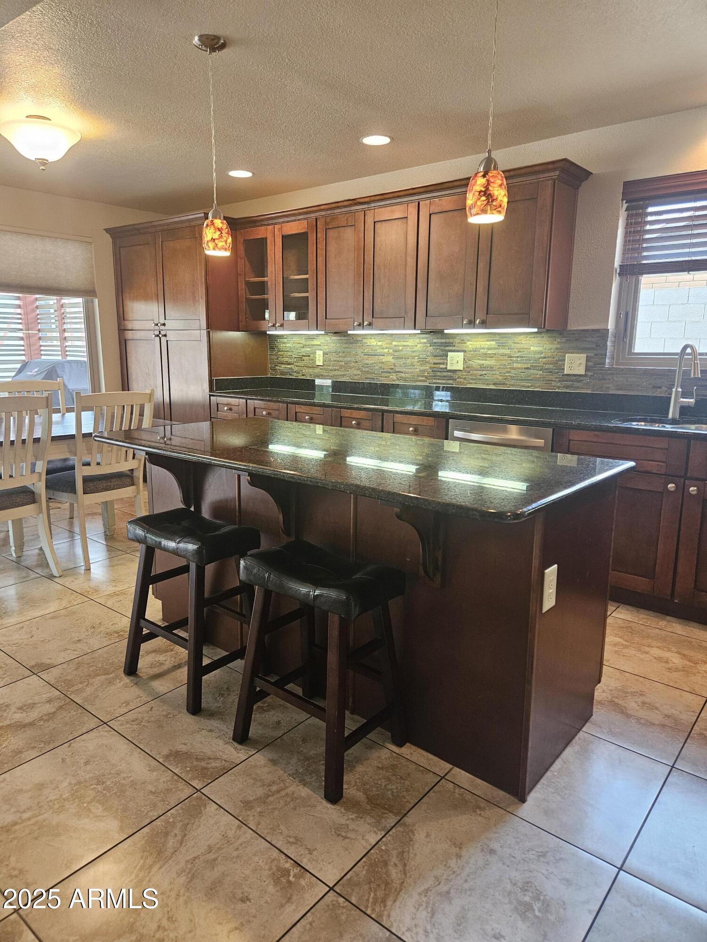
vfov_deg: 73.9
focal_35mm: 23
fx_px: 626
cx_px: 354
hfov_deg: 58.9
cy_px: 471
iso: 500
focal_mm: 5.4
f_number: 1.8
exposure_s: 1/120
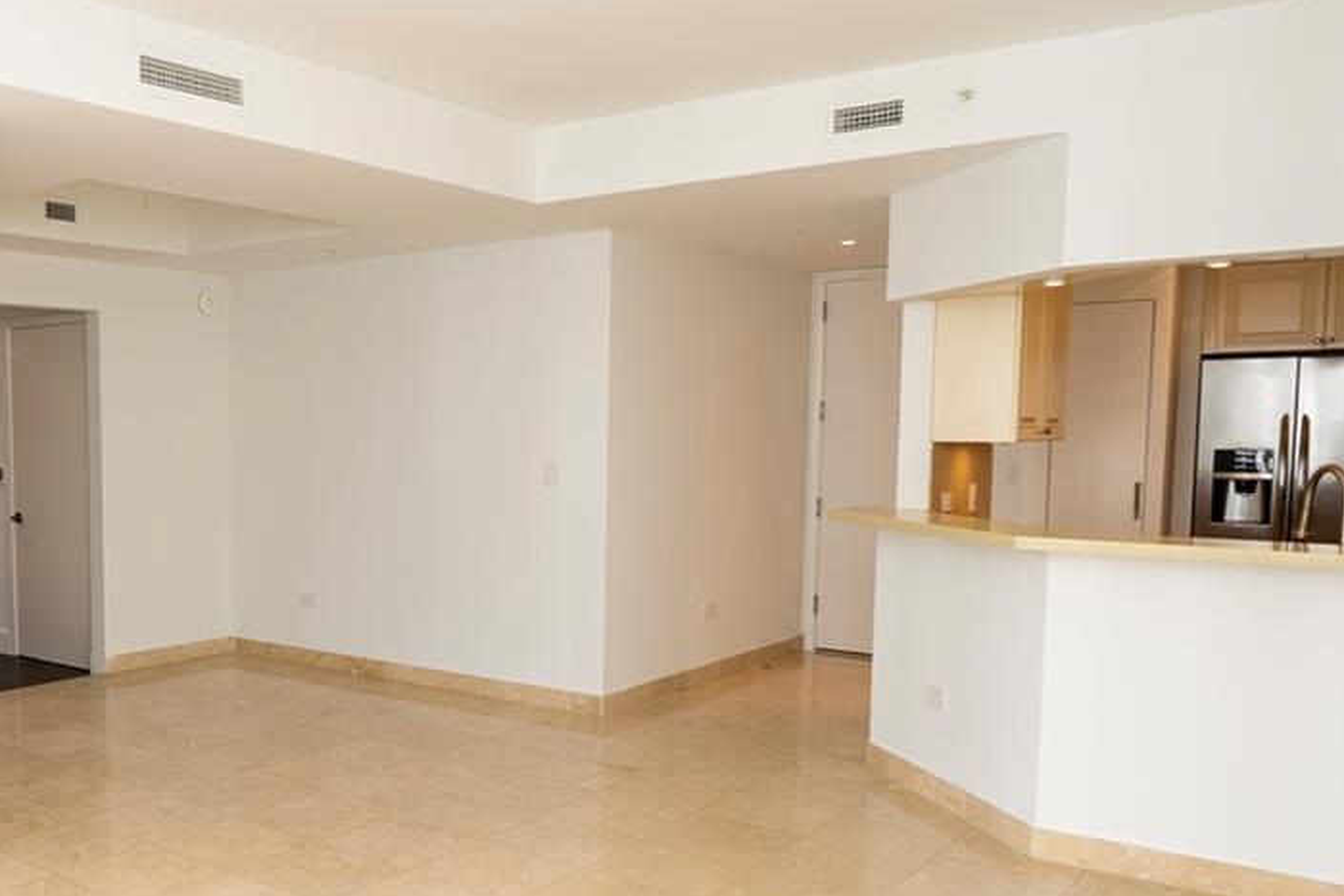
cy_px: 528
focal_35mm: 32
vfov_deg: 41.0
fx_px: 1195
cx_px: 305
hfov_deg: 55.3
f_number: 2.8
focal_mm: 14
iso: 125
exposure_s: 1/100
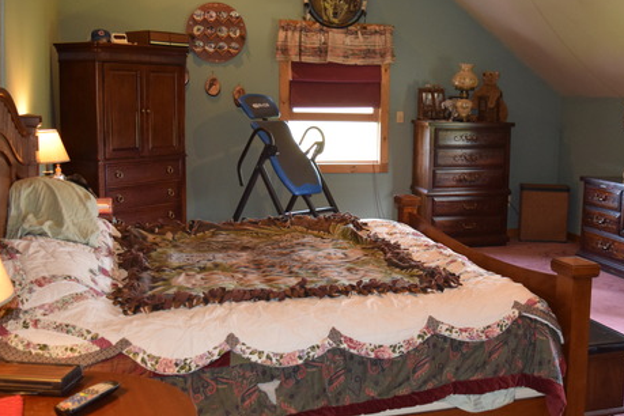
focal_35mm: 46
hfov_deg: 42.3
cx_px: 401
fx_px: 797
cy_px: 195
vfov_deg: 29.2
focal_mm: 22
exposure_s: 1/60
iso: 2000
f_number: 3.8
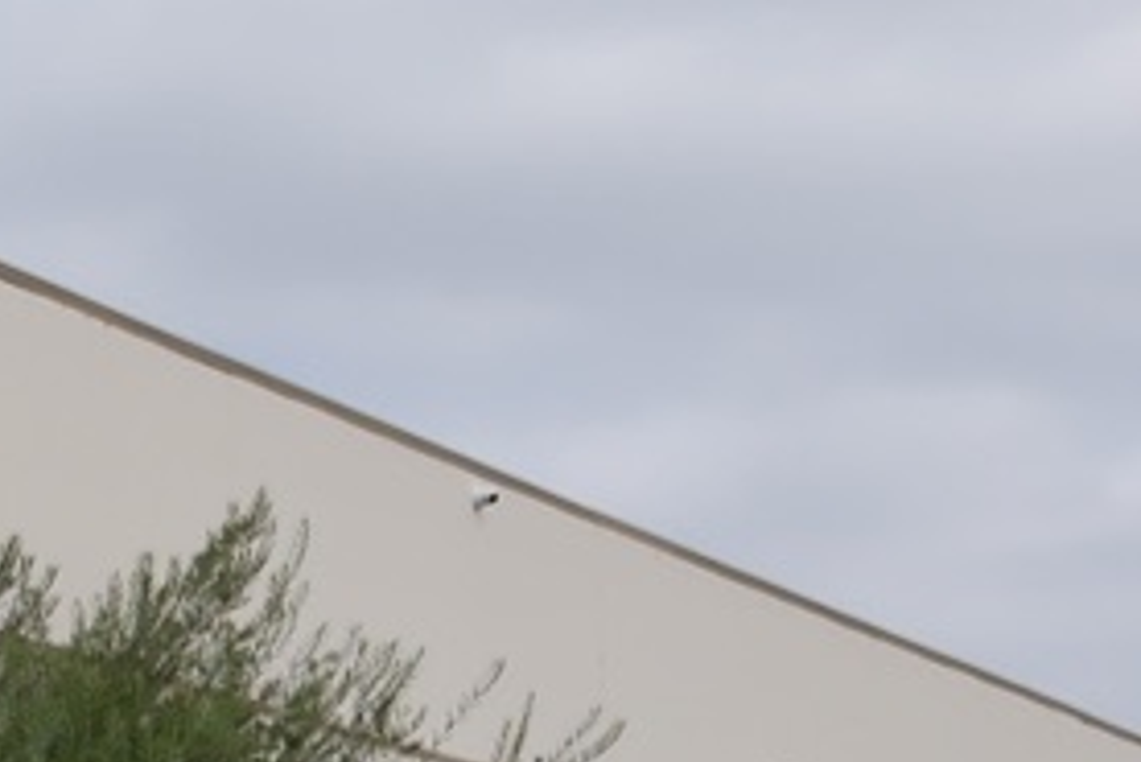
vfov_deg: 7.7
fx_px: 5486
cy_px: 1287
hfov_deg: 10.1
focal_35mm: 173
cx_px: -1718
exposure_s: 1/600
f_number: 5.6
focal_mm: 16
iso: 125
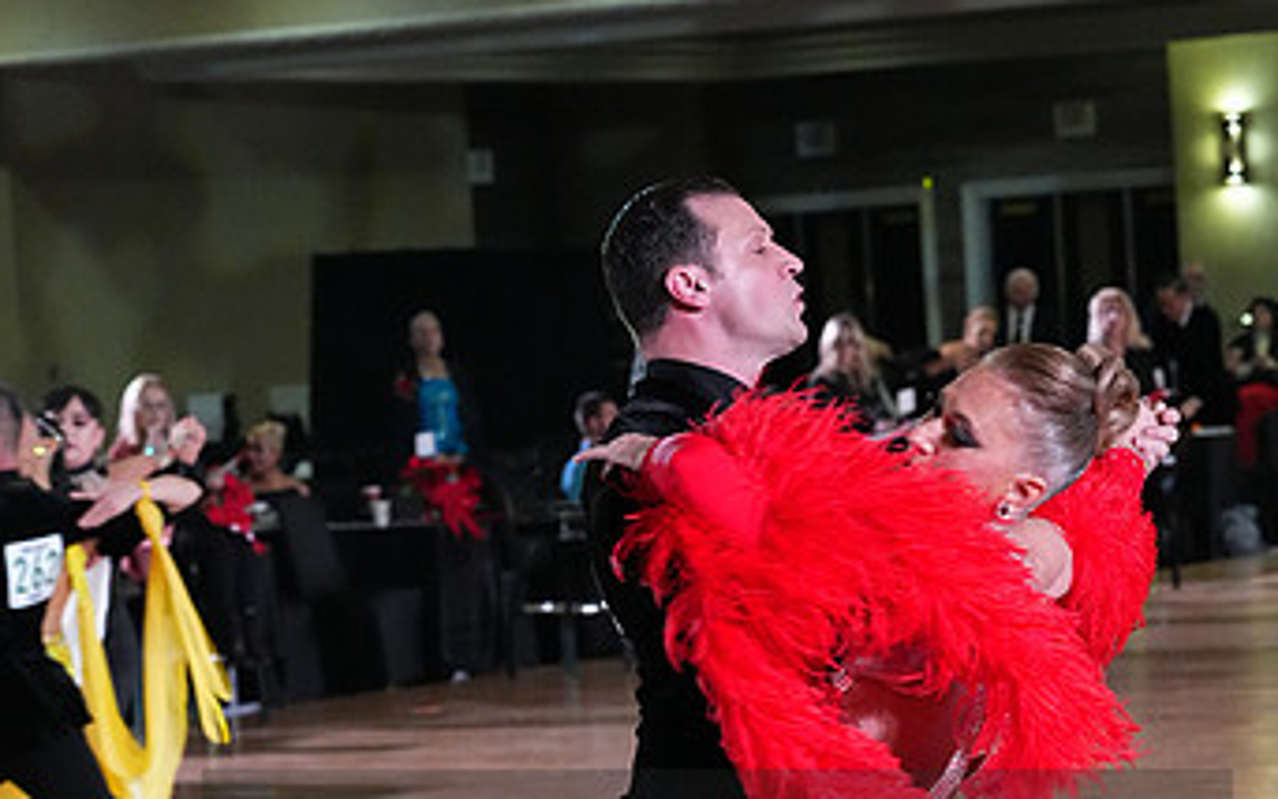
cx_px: 719
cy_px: 896
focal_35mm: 159
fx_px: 5540
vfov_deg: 8.2
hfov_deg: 13.2
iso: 10000
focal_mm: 92
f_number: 7.1
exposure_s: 1/400
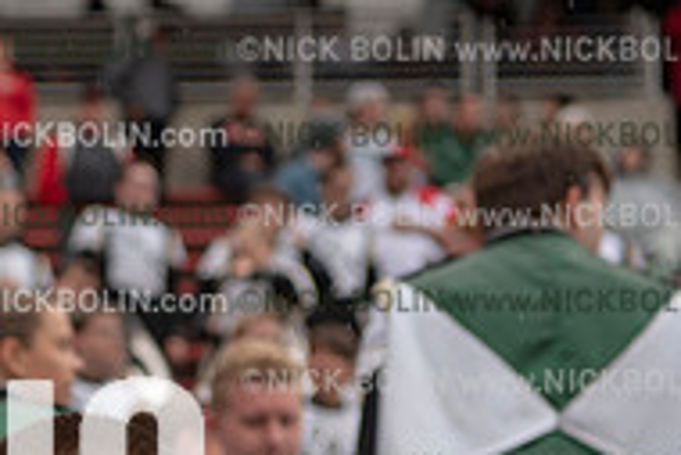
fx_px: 3351
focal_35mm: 177
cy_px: 550
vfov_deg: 7.7
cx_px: -50
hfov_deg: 11.5
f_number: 3.5
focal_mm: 58
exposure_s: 1/800
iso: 250
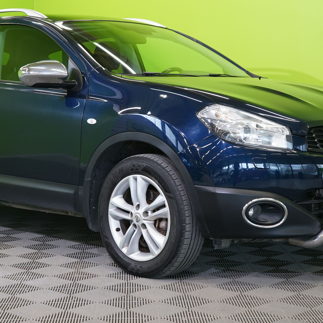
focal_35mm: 73
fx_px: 771
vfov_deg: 23.7
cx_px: 139
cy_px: 142
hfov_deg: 23.7
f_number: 5.6
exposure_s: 1/30
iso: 500
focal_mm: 40
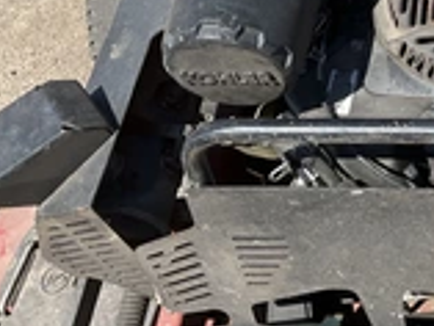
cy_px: -3
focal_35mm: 74
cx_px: 475
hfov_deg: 24.6
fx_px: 928
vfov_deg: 19.3
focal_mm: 3
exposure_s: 1/1311
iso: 25
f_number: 1.8
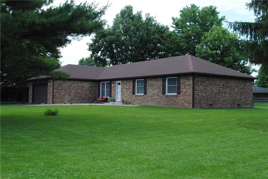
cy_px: 90
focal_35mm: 42
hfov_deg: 46.4
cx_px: 134
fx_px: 313
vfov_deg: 31.9
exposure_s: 1/160
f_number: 6.3
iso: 100
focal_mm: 28
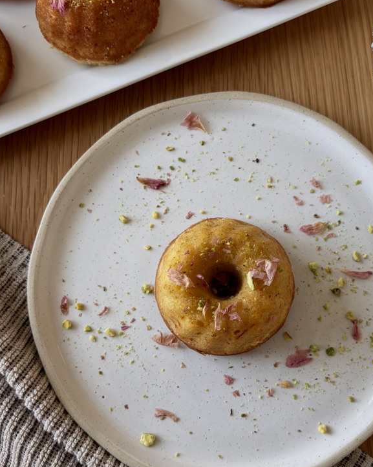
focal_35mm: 36
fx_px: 497
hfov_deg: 41.0
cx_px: 222
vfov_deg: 50.2
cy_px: 255
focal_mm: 5.96
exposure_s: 1/110
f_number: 1.6
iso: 125
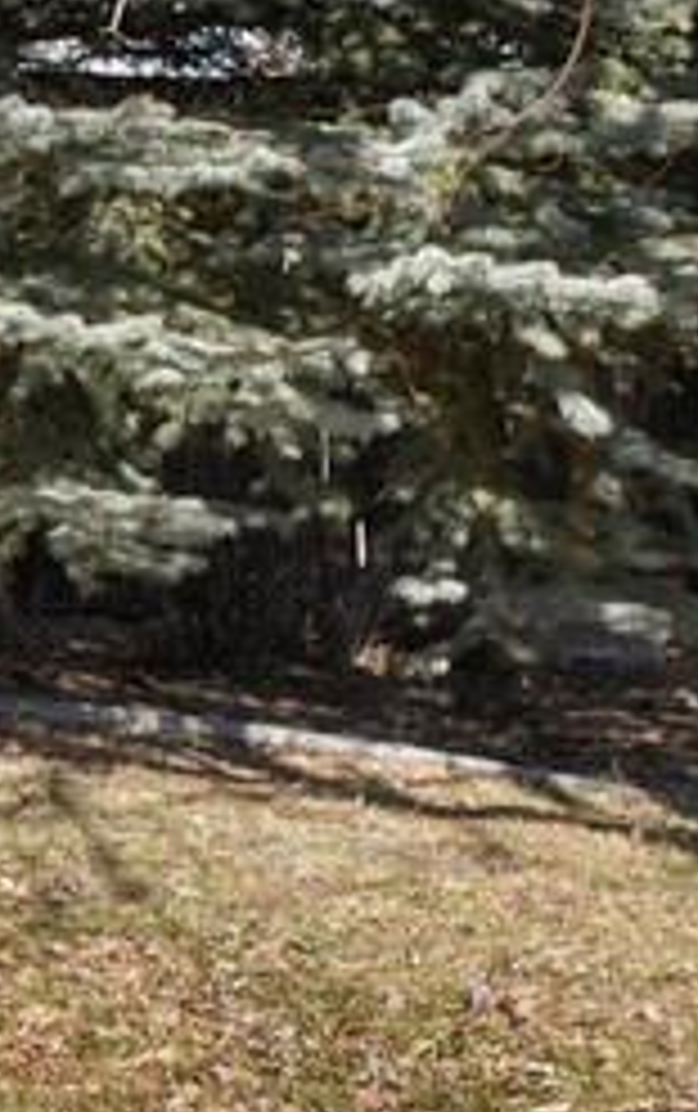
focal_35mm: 112
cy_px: 50
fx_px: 3399
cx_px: -2360
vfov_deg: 18.2
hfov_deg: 7.2
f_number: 8
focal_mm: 17
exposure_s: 1/80
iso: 250
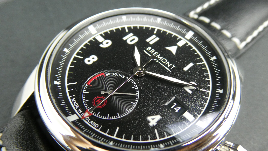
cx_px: 135
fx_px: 220
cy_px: 84
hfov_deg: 62.6
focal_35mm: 31
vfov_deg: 37.7
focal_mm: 5
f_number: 3.5
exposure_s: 1/80
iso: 500
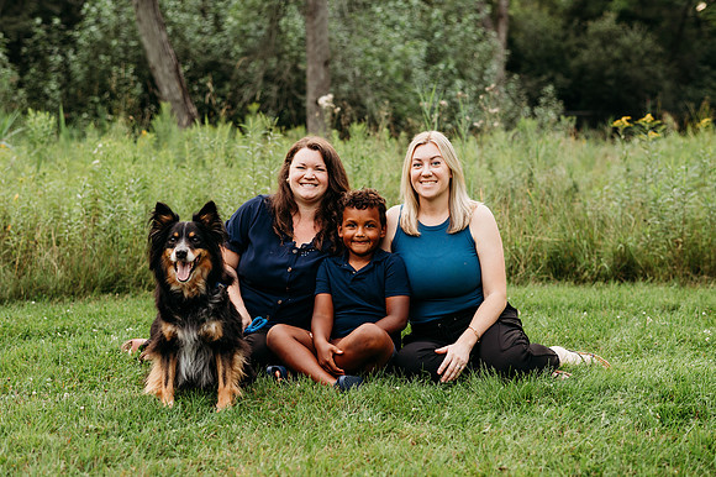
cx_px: 358
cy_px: 238
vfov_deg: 23.4
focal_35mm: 58
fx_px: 1153
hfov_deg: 34.5
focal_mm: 58
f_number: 2.8
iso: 400
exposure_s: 1/250
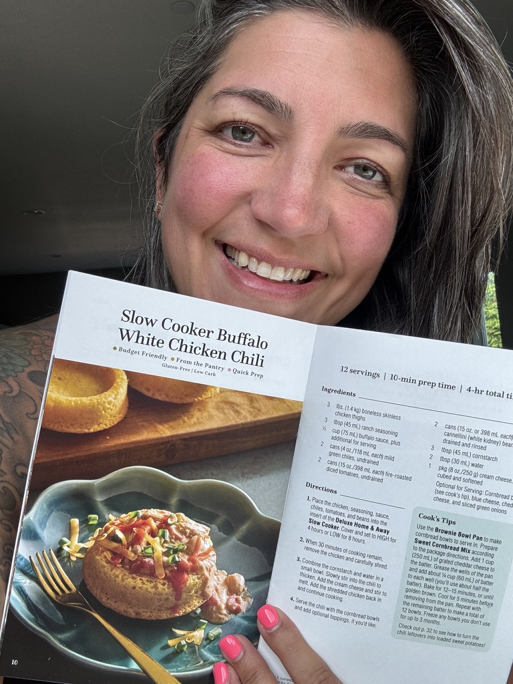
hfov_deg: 46.8
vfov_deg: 60.0
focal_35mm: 30
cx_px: 256
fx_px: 593
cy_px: 342
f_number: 1.9
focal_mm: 2.69
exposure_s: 1/122
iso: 50
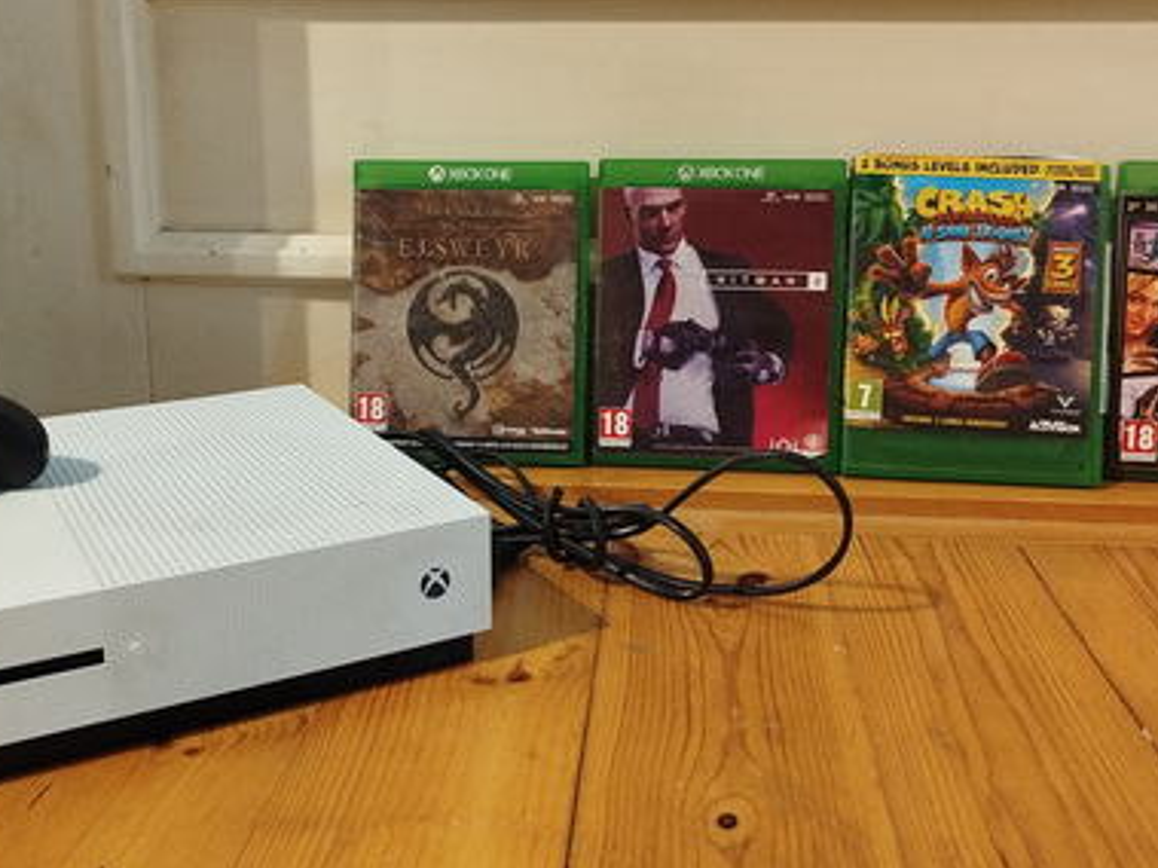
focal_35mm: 38
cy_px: 339
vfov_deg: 37.5
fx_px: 1271
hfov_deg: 48.9
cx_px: 529
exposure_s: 1/33
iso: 800
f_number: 1.7
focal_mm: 5.31
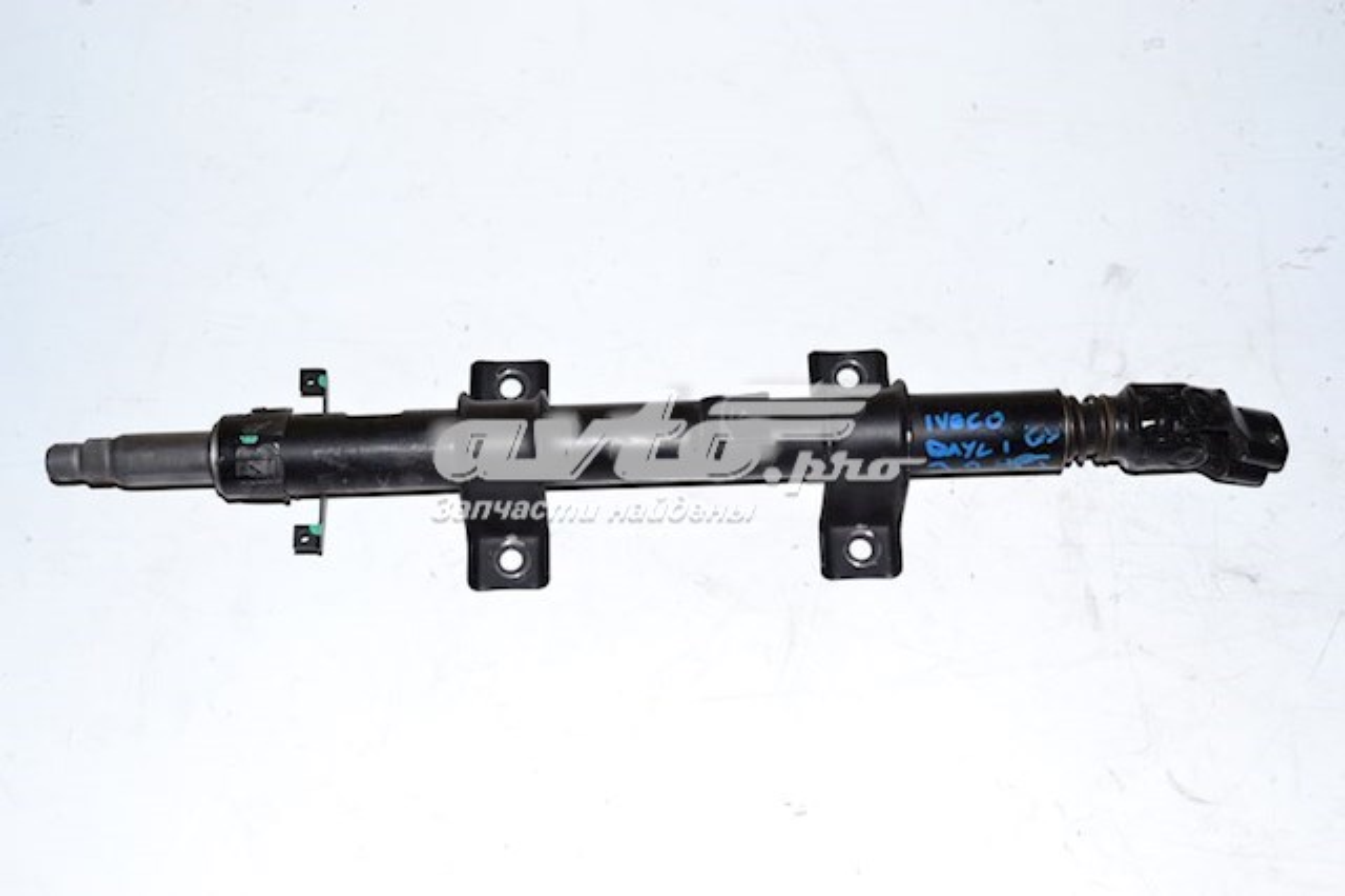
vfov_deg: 28.0
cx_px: 672
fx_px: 1792
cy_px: 448
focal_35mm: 48
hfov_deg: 41.1
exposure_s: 1/100
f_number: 6.3
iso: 200
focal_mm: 32
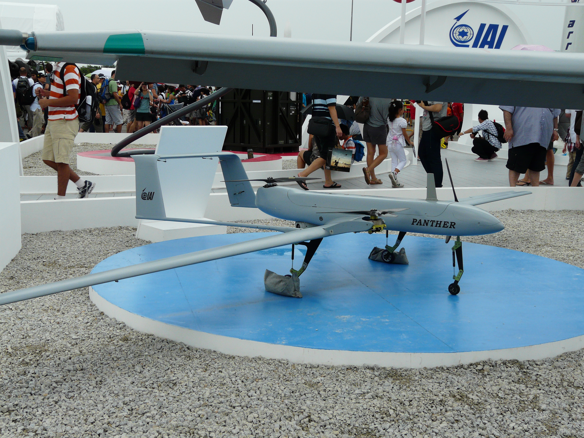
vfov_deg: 30.3
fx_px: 810
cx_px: 292
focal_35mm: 48
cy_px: 219
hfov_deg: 39.7
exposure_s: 1/250
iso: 100
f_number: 4.5
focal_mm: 7.9
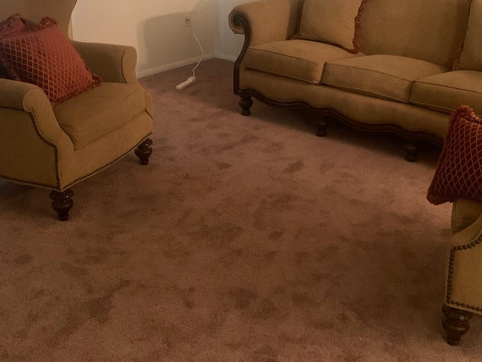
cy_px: 115
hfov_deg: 38.0
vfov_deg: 28.9
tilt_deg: -18.3
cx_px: 293
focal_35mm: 50
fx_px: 696
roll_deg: -1.3
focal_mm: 4.25
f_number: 1.8
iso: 640
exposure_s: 1/24
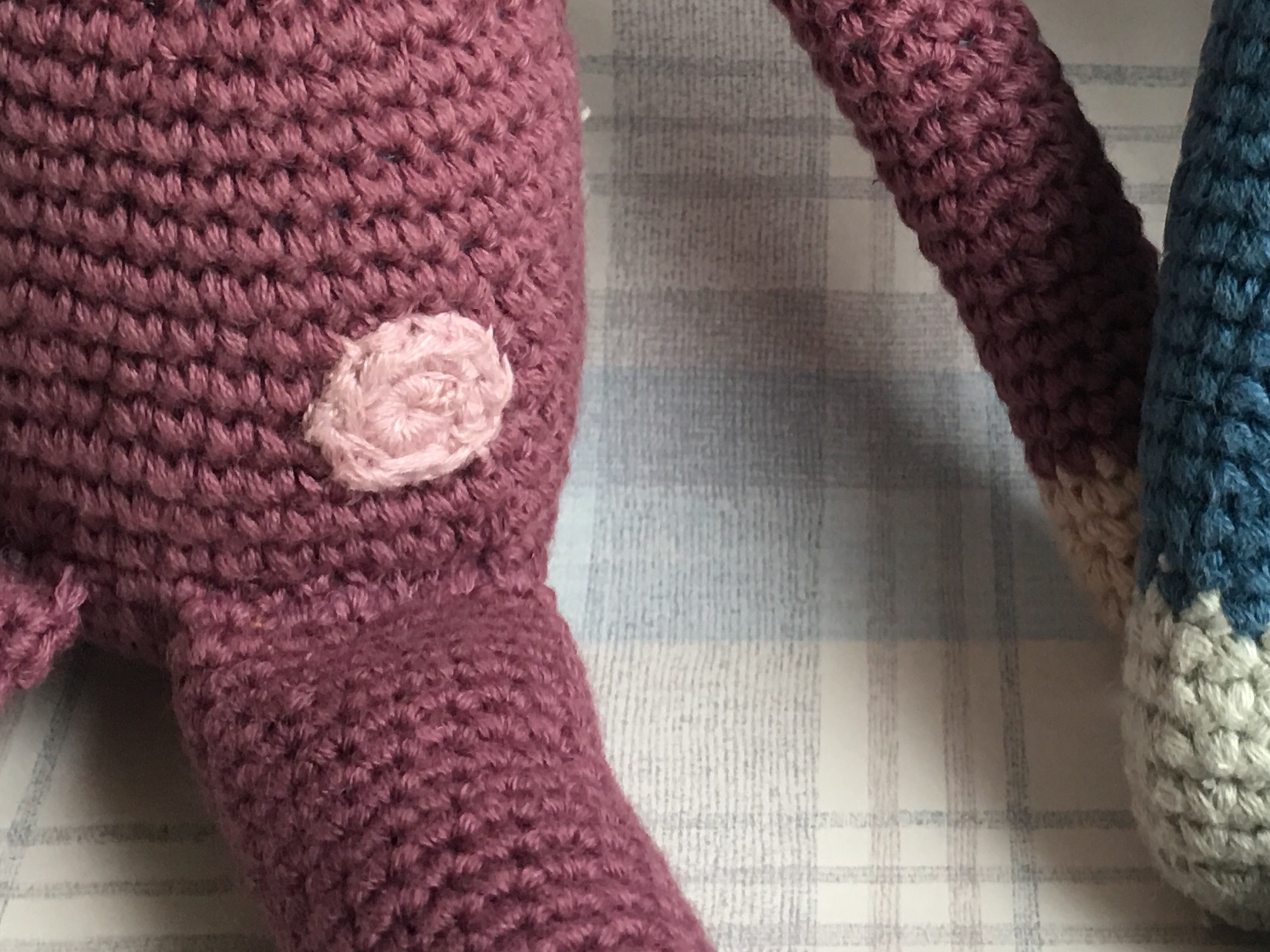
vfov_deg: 20.1
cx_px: 885
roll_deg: -0.4
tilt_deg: -30.9
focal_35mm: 71
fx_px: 2605
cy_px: 11
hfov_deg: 27.2
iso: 50
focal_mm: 4.15
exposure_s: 1/17
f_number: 2.2
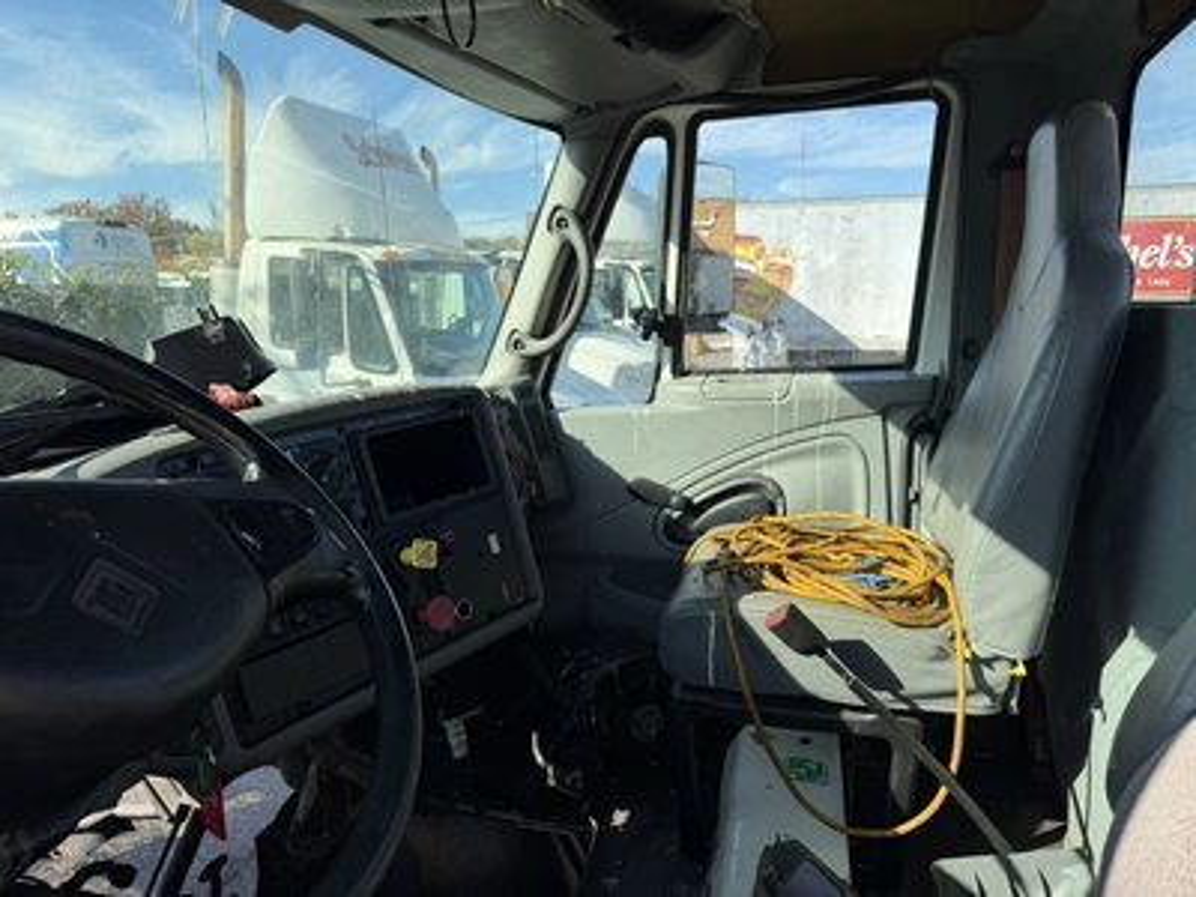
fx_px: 829
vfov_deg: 56.8
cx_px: 598
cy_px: 448
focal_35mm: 24
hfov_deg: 71.6
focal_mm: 6.76
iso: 80
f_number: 1.78
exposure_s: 1/2000
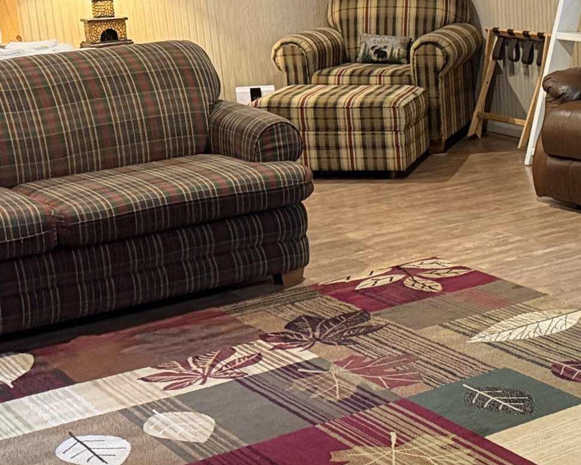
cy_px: 231
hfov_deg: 24.0
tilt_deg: -12.7
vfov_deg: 20.7
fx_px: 1273
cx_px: 641
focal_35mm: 74
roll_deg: +2.3
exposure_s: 1/60
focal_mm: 6.76
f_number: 1.78
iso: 800
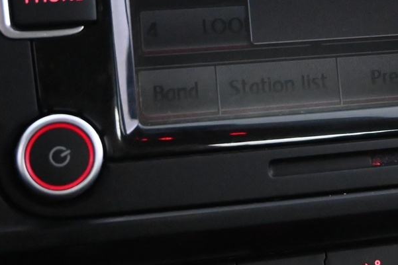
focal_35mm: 99
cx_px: 363
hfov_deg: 20.2
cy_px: -8
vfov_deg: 13.6
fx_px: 1095
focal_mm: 24.5
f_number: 4.5
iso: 6400
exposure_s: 1/30
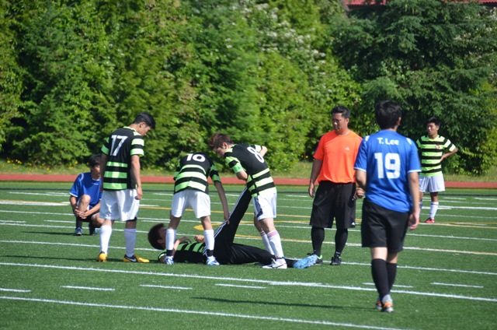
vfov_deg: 4.6
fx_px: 4133
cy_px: 165
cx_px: 248
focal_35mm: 300
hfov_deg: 6.9
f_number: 5.6
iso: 400
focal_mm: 200
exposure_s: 1/1250
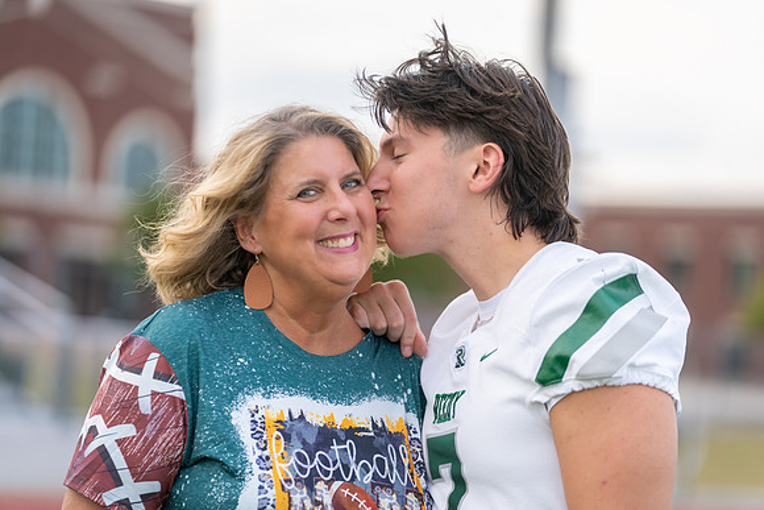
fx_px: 3099
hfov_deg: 14.1
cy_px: 255
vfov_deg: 9.4
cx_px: 382
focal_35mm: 146
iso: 100
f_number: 2.8
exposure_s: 1/320
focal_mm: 146
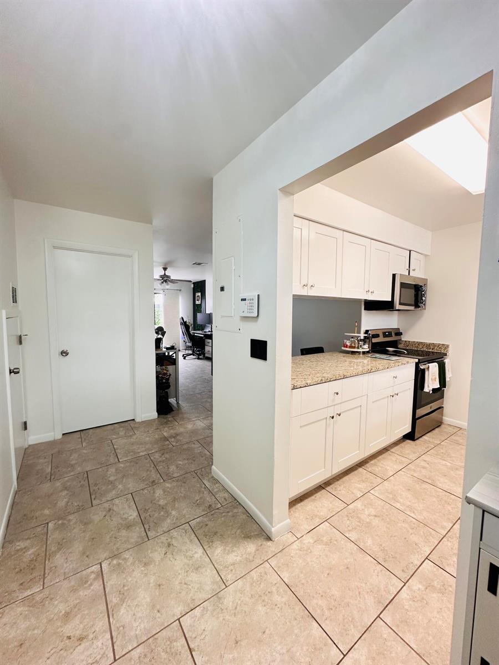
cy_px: 332
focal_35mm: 14
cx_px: 250
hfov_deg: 85.7
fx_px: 269
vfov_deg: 102.1
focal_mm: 2.22
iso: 160
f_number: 2.2
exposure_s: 1/60
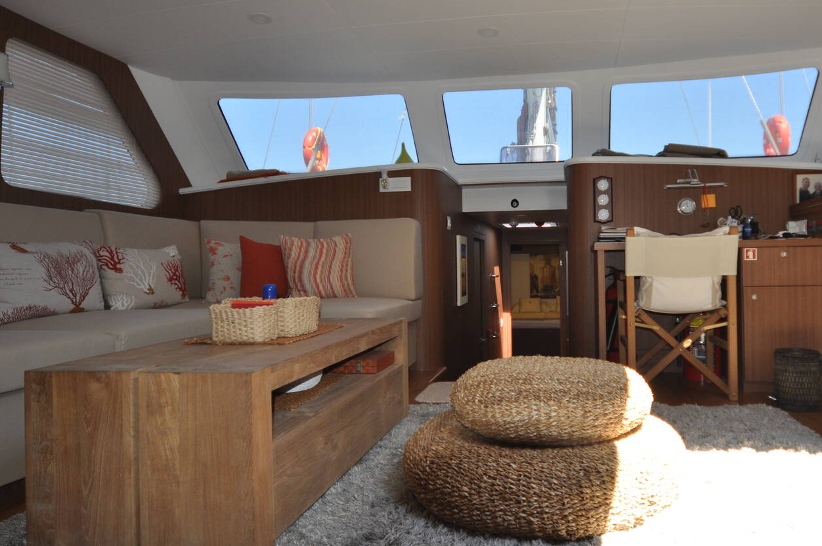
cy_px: 256
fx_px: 525
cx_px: 504
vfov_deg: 55.0
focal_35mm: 23
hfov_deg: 75.1
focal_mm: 12
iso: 400
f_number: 4.5
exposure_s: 1/200
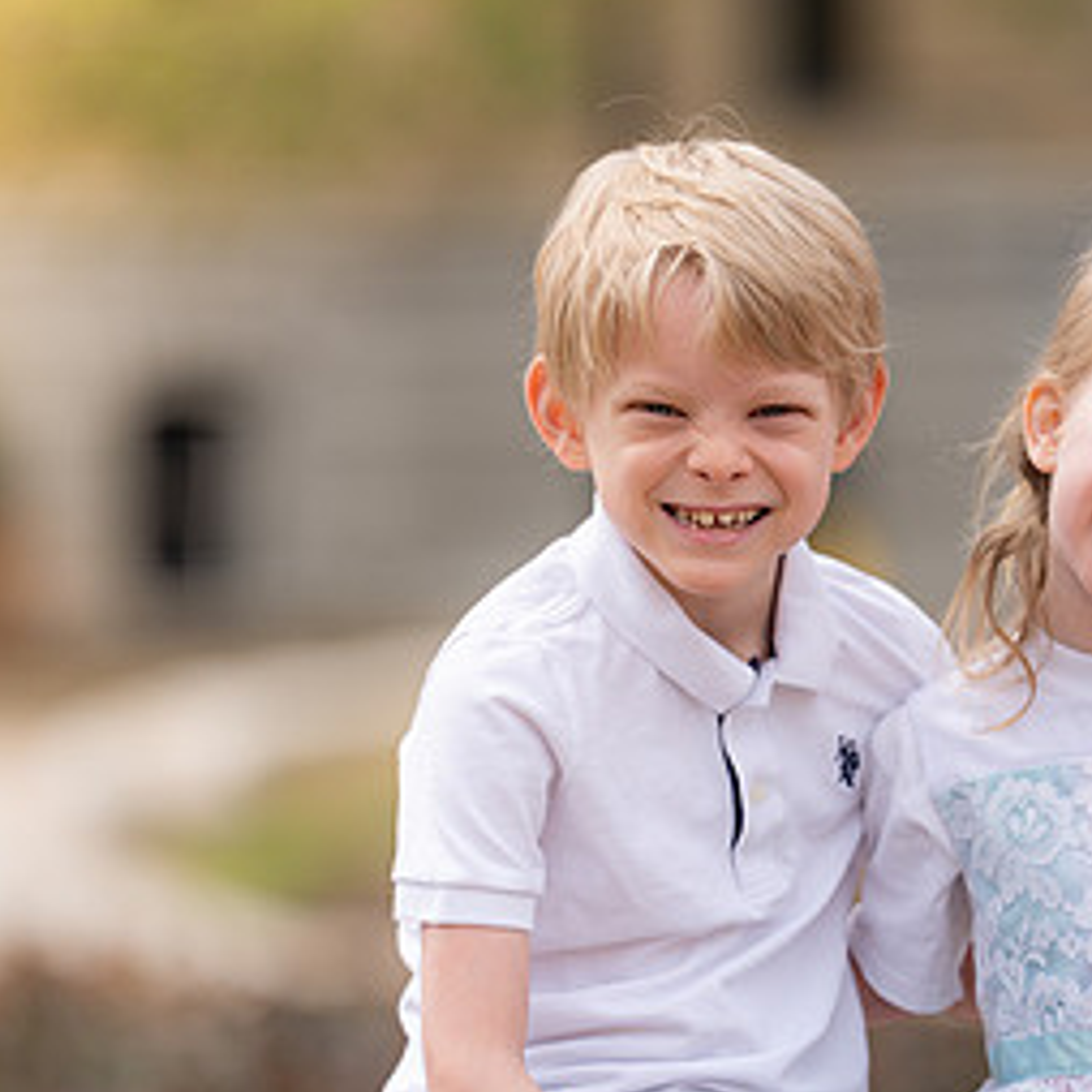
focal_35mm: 281
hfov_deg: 6.2
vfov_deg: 6.2
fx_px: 10029
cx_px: 791
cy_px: 703
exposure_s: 1/2000
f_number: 2
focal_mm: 145
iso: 100
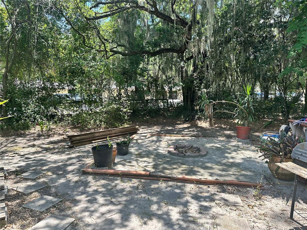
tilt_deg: -5.0
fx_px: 213
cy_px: 115
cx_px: 154
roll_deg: -0.1
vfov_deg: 56.8
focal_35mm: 24
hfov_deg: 71.6
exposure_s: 1/829
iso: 80
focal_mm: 6.86
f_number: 1.78
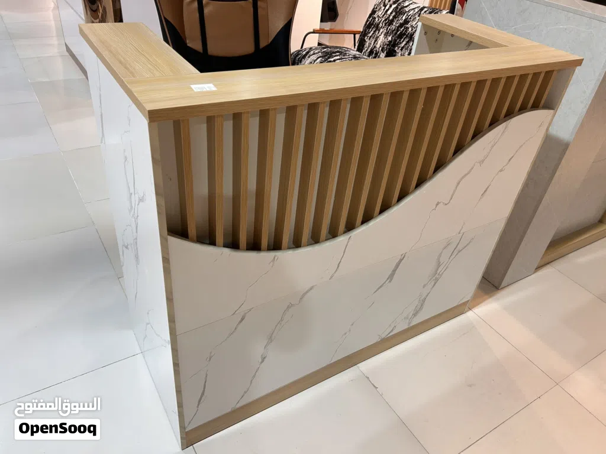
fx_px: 455
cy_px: 227
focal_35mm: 26
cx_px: 303
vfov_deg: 53.1
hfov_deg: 67.3
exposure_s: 1/100
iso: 80
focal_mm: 5.7
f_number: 1.5
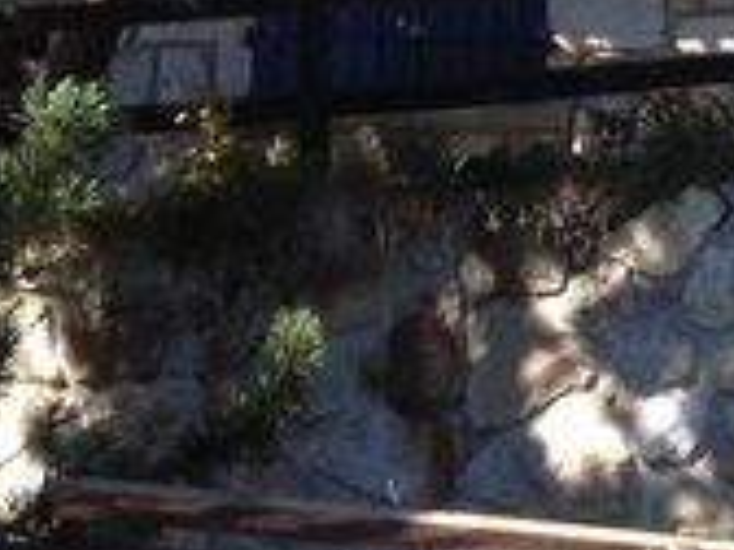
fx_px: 4410
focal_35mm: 208
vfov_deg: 6.9
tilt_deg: +22.9
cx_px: 1084
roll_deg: +2.3
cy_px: -607
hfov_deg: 9.3
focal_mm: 4.28
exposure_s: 1/452
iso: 50
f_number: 2.4
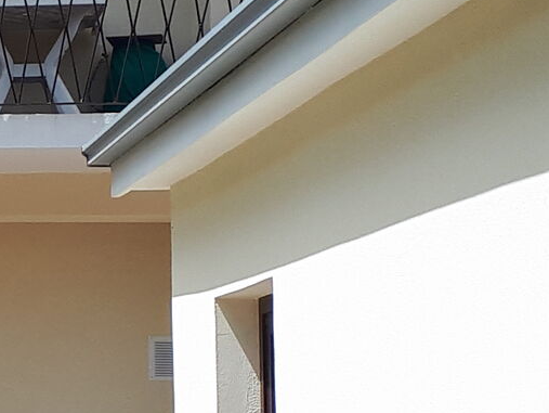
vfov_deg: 9.9
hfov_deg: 12.4
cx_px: -341
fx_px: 2365
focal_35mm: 149
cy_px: 359
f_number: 1.9
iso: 40
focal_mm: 3.6
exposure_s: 1/1464
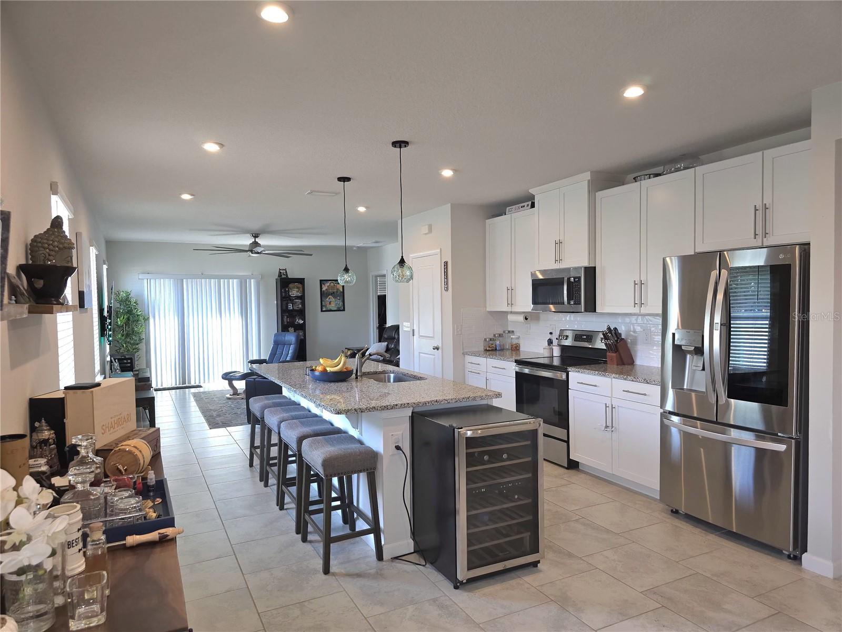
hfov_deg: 73.9
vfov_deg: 58.9
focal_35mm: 23
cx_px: 421
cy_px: 316
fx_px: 559
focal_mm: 6.3
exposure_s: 1/60.2
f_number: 1.7
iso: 50
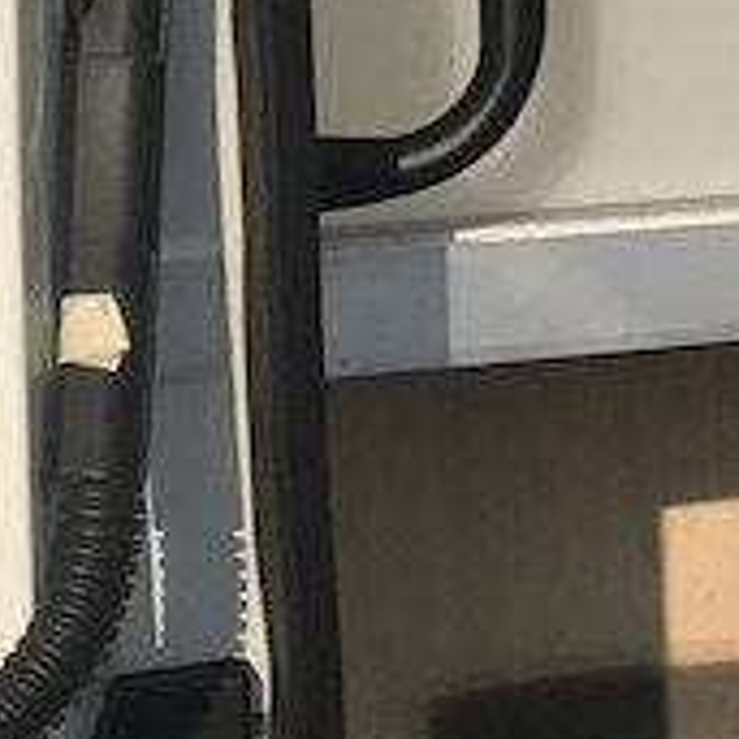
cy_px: -61
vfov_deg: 9.4
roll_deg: +0.0
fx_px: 4468
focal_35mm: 185
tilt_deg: -7.0
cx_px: 2001
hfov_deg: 8.4
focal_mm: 3.99
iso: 20
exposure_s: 1/3546
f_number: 1.8
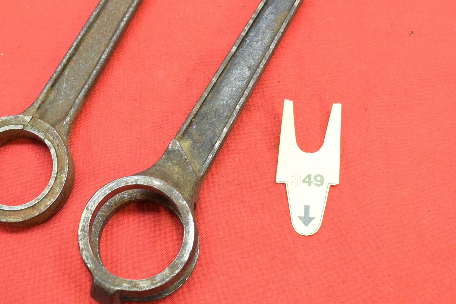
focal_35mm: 72
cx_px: 193
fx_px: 912
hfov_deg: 28.0
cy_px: 72
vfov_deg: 18.8
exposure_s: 1/60
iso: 1600
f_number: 5
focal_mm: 23
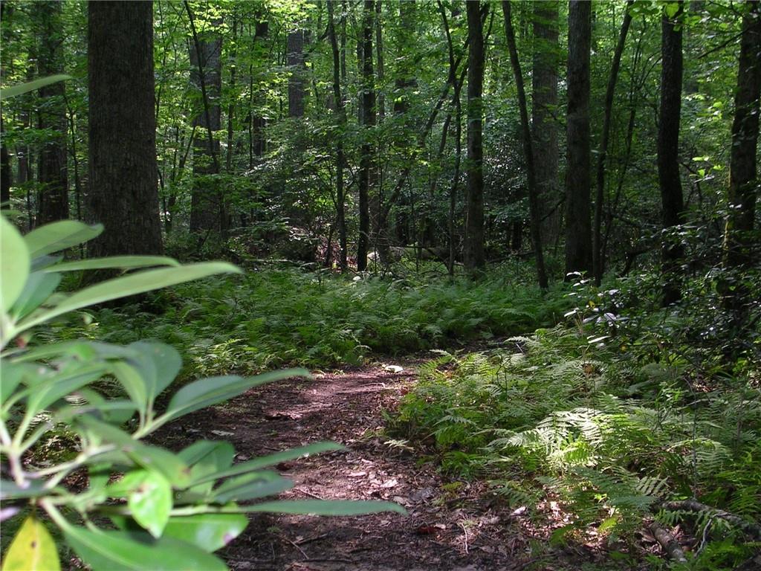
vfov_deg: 21.9
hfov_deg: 29.0
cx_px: 380
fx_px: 1473
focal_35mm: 67
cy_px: 286
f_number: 3.6
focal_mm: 10.2
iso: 83
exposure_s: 1/60.1
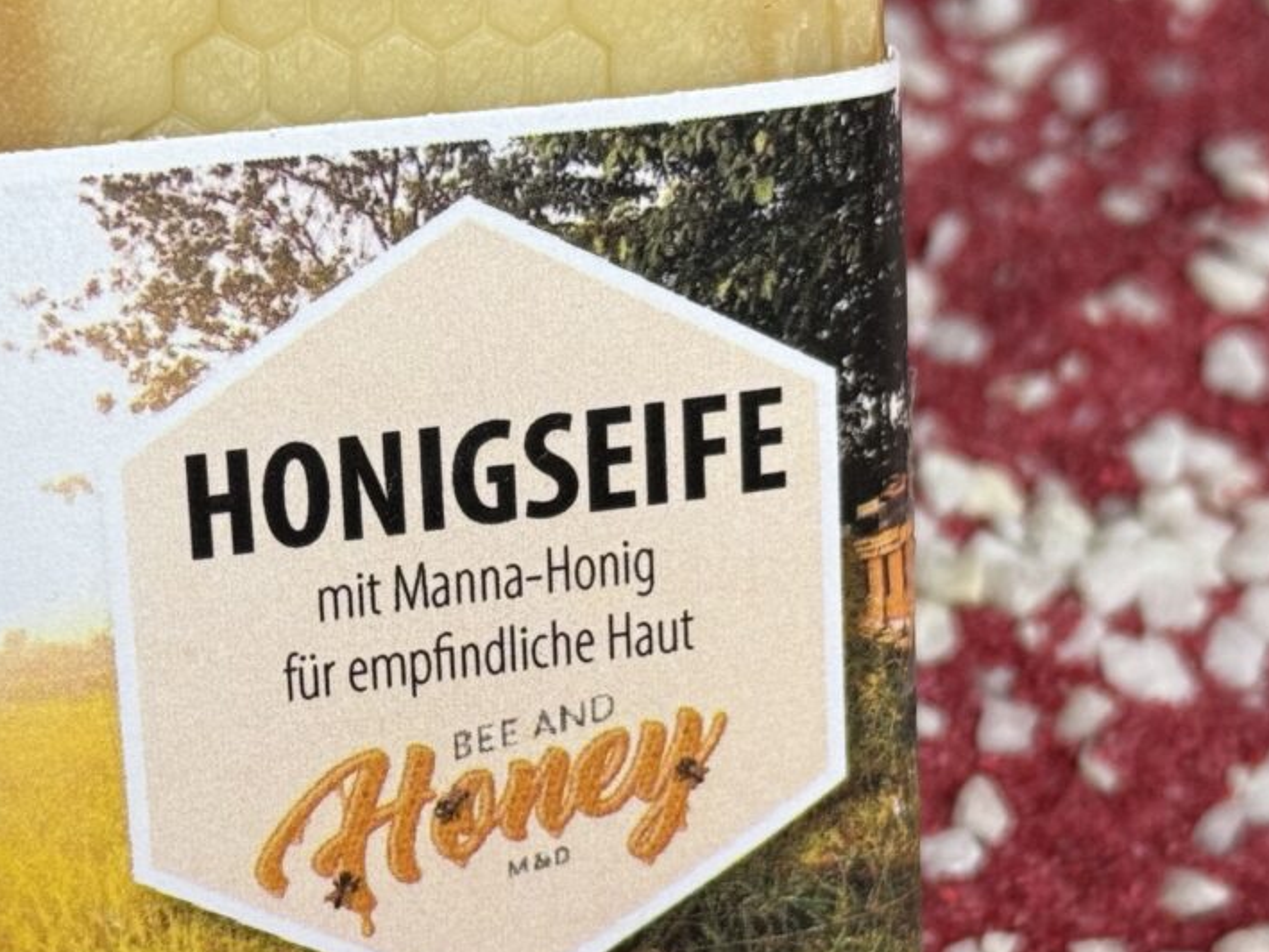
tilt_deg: -43.6
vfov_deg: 14.2
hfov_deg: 18.9
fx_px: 3813
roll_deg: -0.5
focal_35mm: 104
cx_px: 449
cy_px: 626
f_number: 1.78
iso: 80
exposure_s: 1/50
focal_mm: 6.76
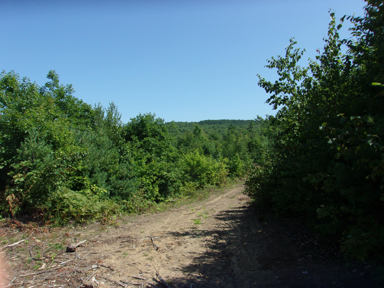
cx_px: 192
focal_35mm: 27
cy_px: 144
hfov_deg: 65.3
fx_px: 300
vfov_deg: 51.4
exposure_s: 1/100
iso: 80
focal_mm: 4.9
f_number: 10.4
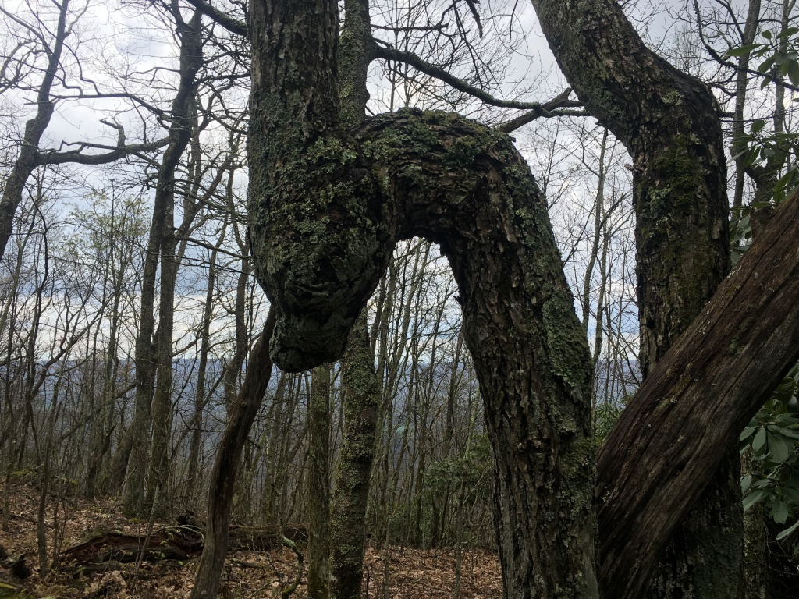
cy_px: 300
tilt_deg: +5.1
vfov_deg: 48.2
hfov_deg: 61.7
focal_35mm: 29
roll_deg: -0.2
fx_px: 669
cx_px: 400
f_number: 2.2
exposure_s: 1/651
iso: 25
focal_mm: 4.15
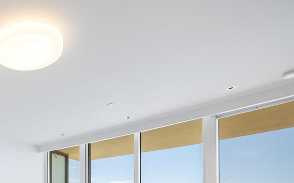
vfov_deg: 31.6
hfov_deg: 46.8
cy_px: 208
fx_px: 280
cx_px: 5
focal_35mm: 35
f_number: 4.5
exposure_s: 1/80
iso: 200
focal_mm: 15
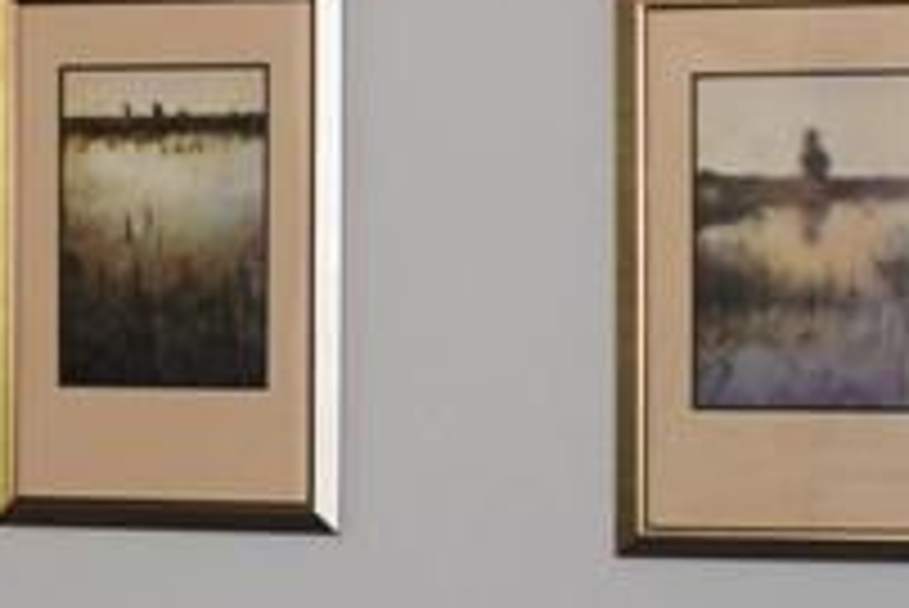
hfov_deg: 11.9
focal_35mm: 167
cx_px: -342
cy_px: 327
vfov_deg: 8.2
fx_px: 4220
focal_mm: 22
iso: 200
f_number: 3.8
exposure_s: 1/60
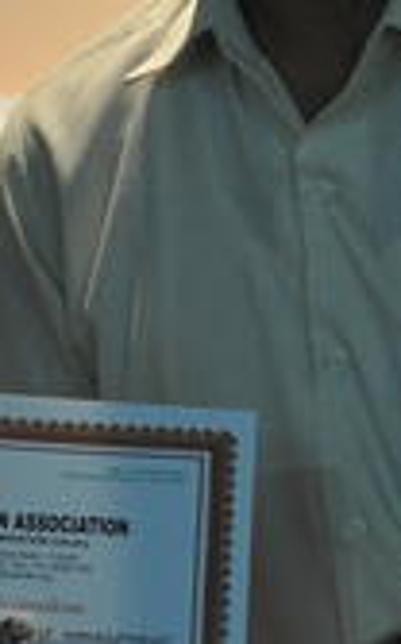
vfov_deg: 6.8
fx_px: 5382
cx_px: -235
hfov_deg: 4.2
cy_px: 91
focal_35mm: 307
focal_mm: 56
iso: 800
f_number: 5
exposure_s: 1/50
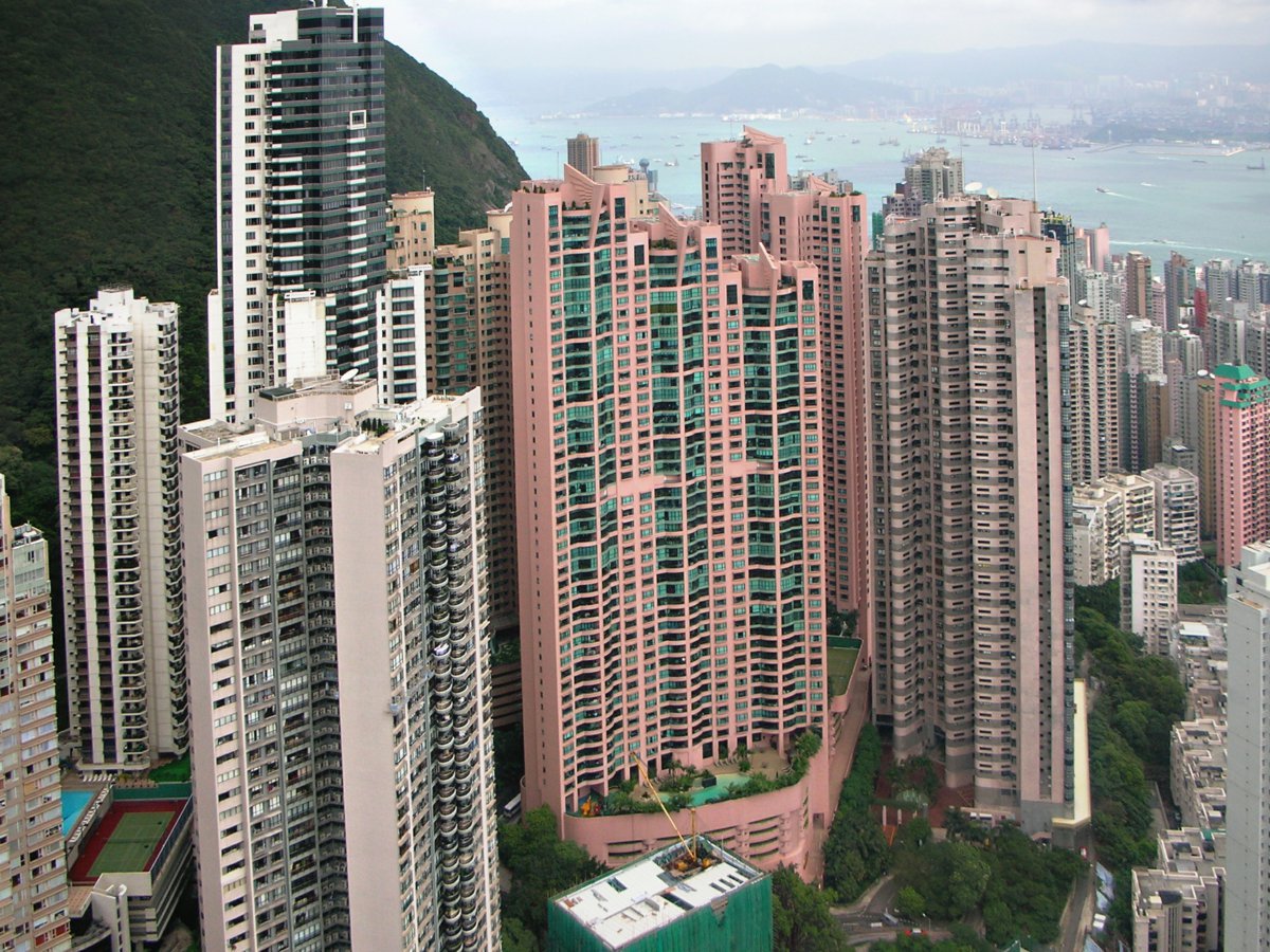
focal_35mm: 35
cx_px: 635
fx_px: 1284
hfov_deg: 52.6
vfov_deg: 40.7
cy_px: 476
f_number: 8.5
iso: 50
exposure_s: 1/49
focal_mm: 5.8
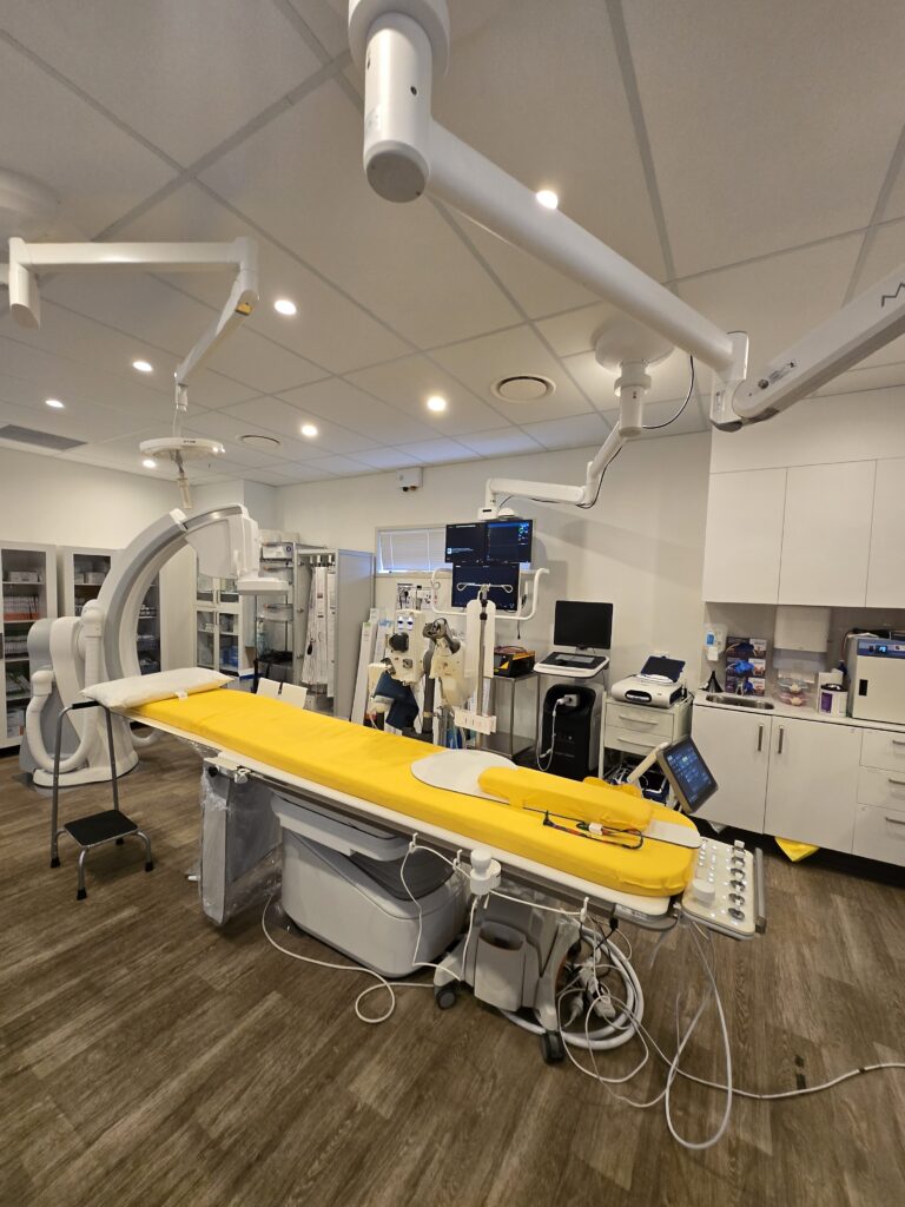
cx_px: 452
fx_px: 453
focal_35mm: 13
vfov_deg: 106.2
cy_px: 604
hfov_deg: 89.9
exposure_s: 1/50
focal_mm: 1.7
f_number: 2.2
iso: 125
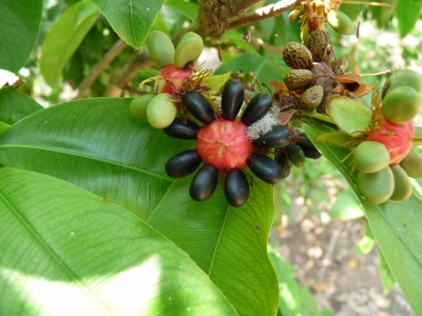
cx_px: 211
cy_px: 158
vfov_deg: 51.4
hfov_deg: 65.3
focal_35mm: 27
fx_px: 329
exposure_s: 1/30
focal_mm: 4.8
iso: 100
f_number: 2.8
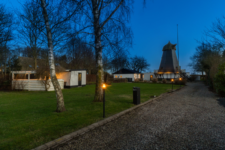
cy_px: 75
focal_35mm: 21
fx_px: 131
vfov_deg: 59.5
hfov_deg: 81.2
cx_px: 112
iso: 200
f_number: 22
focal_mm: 14
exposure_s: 1
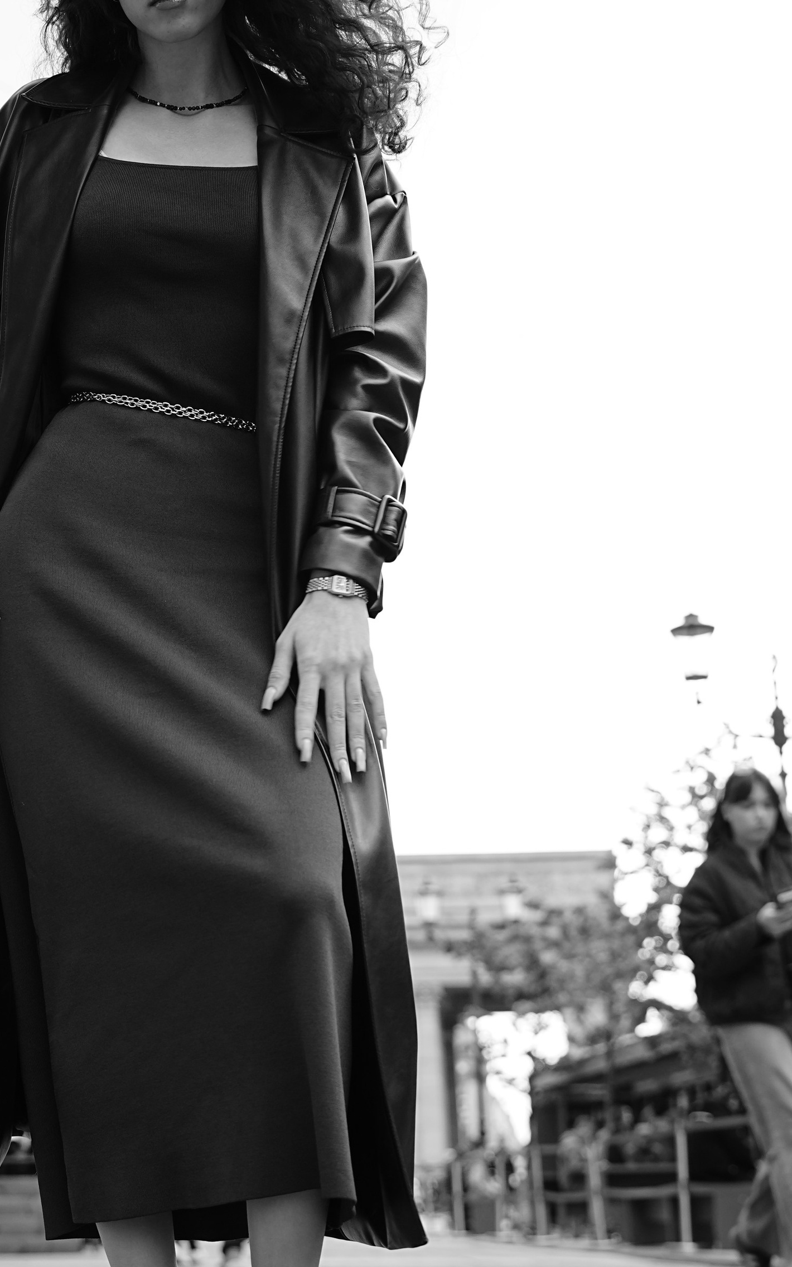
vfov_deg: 32.4
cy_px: 652
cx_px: 244
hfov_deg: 20.5
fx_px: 2183
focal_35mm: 63
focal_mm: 36.7
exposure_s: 1/125
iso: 320
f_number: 3.2
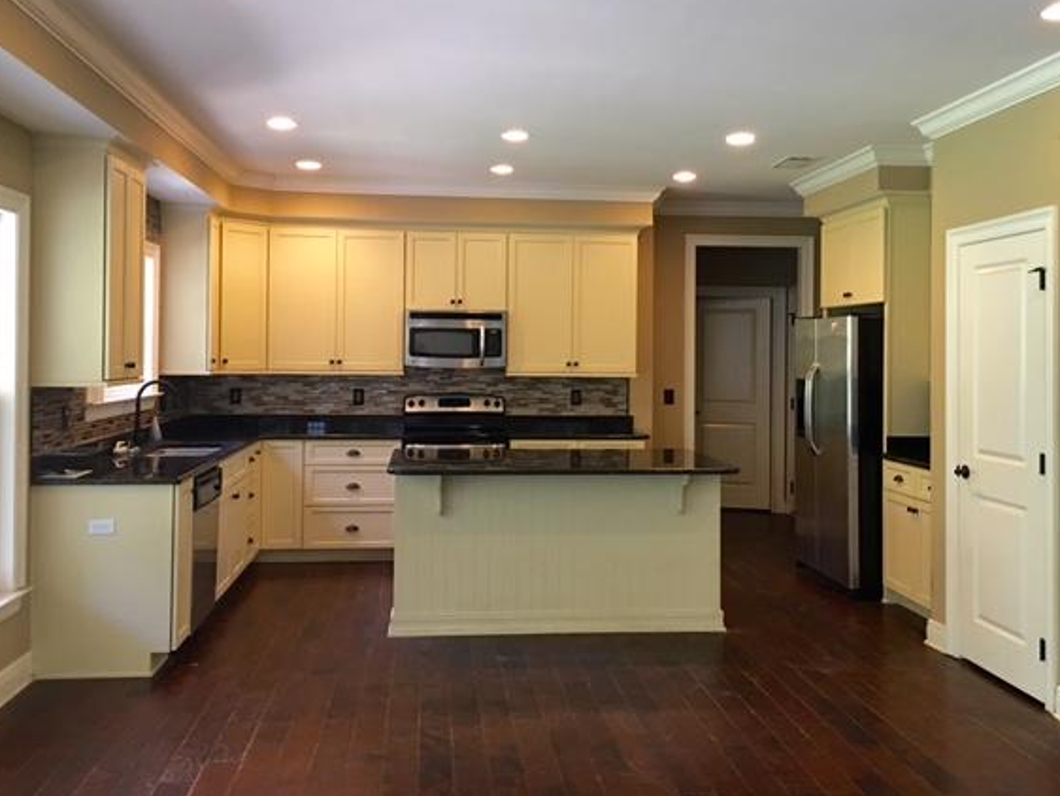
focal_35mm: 33
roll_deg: -0.9
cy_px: 351
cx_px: 530
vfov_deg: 42.9
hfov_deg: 55.3
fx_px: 1011
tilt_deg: -0.1
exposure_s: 1/15
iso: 80
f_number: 2.2
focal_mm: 4.15
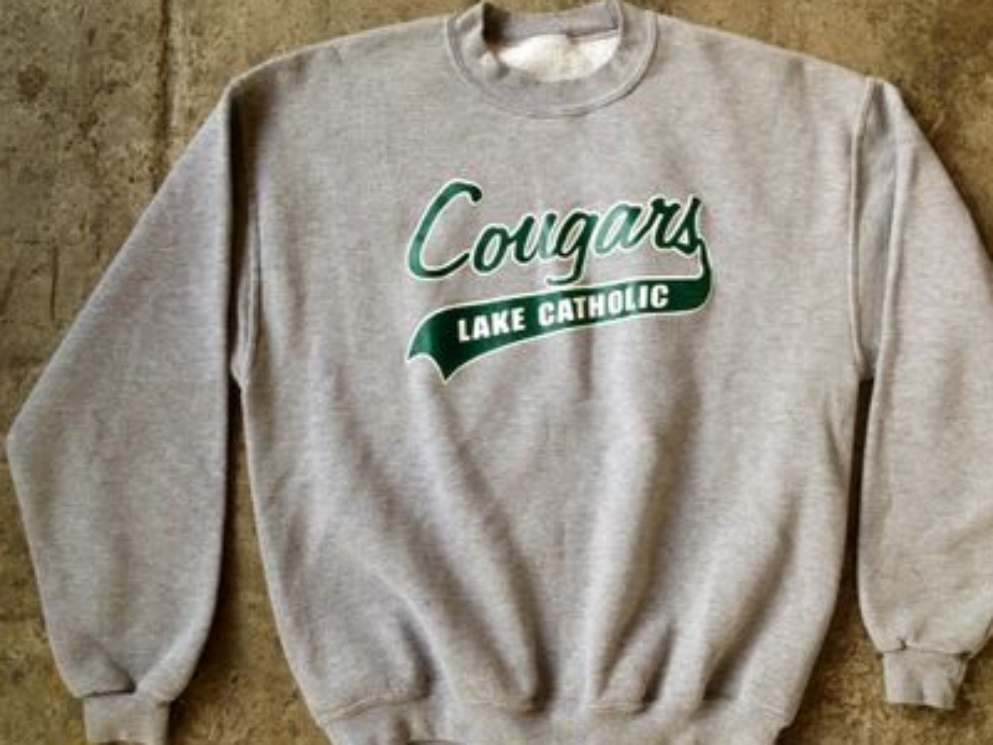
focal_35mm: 42
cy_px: 372
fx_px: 1205
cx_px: 526
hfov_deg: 44.8
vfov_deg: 34.3
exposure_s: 1/60
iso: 50
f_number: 2.4
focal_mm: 4.28
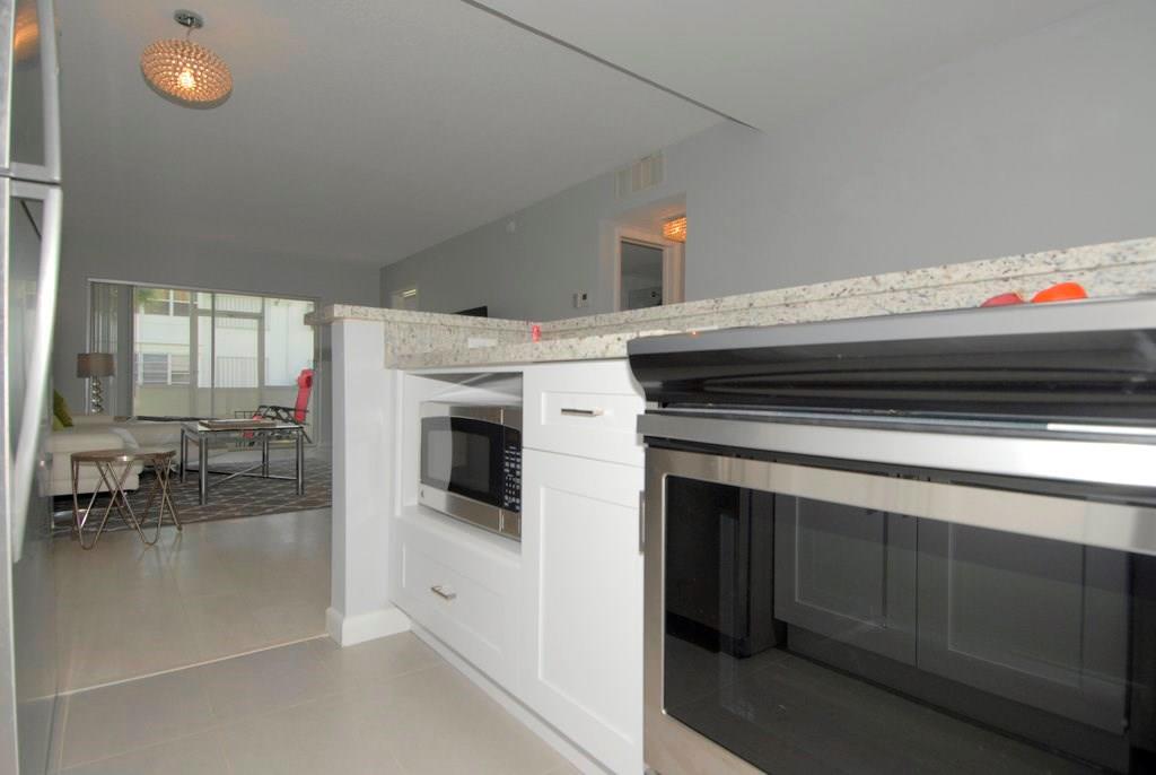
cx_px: 578
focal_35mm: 18
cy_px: 388
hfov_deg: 89.9
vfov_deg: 67.6
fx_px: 579
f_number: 5.6
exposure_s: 1/125
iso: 200
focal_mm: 12
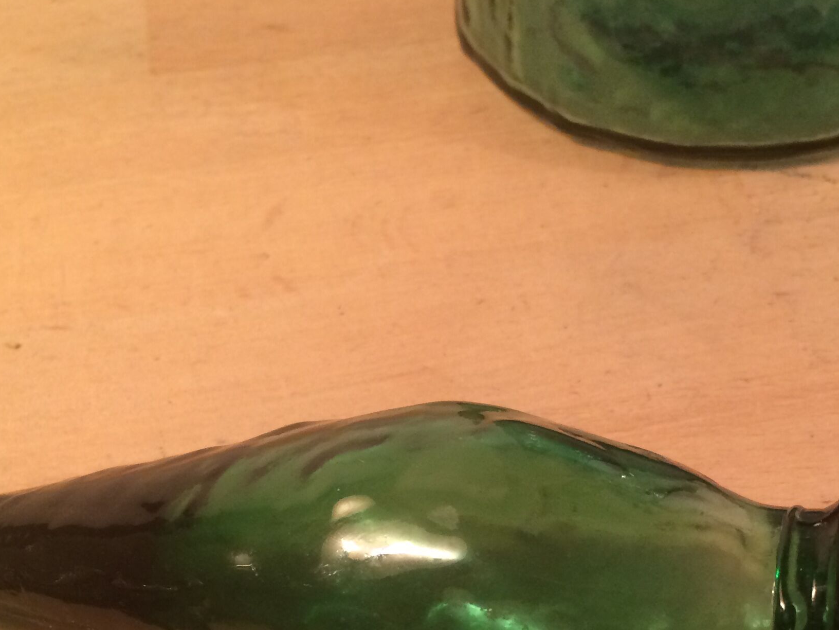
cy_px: 593
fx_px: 1406
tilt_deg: -48.1
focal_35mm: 58
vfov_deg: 24.4
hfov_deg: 33.0
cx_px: 545
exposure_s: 1/33
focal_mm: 4.15
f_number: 2.2
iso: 80
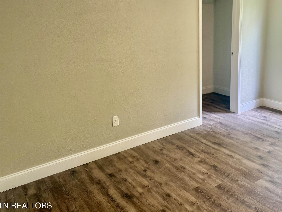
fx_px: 261
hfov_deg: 56.0
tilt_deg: -13.1
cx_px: 180
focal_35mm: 32
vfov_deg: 43.8
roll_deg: +2.9
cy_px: 77
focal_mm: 6.76
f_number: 1.78
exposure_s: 1/90
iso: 200
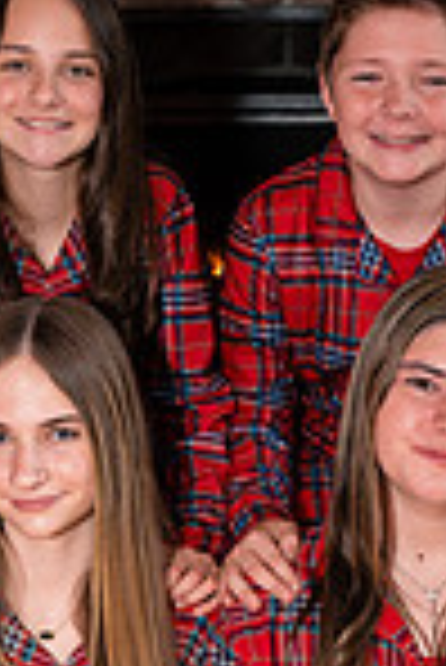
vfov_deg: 22.8
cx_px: 261
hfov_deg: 15.6
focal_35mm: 88
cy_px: 540
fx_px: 1631
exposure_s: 1/160
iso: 500
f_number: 5
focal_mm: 29
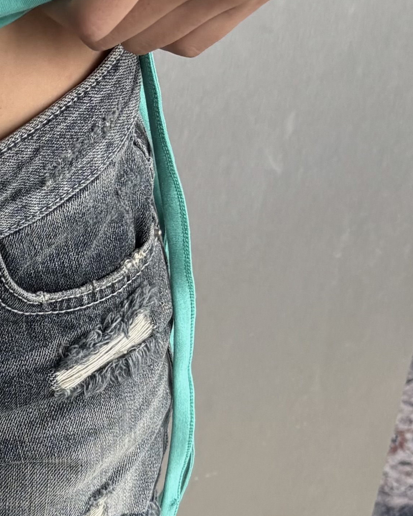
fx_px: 1558
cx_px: -165
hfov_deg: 14.3
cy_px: 518
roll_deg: -1.3
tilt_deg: -35.3
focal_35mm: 102
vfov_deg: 18.3
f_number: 1.6
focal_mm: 5.96
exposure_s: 1/121
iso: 125
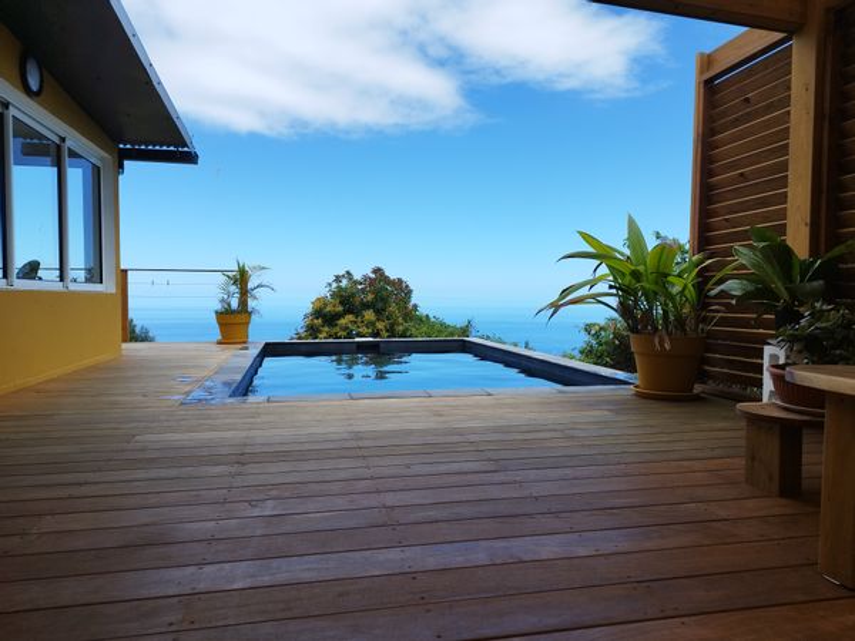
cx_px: 428
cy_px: 320
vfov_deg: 56.8
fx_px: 593
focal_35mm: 24
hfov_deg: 71.6
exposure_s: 1/679
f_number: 1.89
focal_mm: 5.89
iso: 50
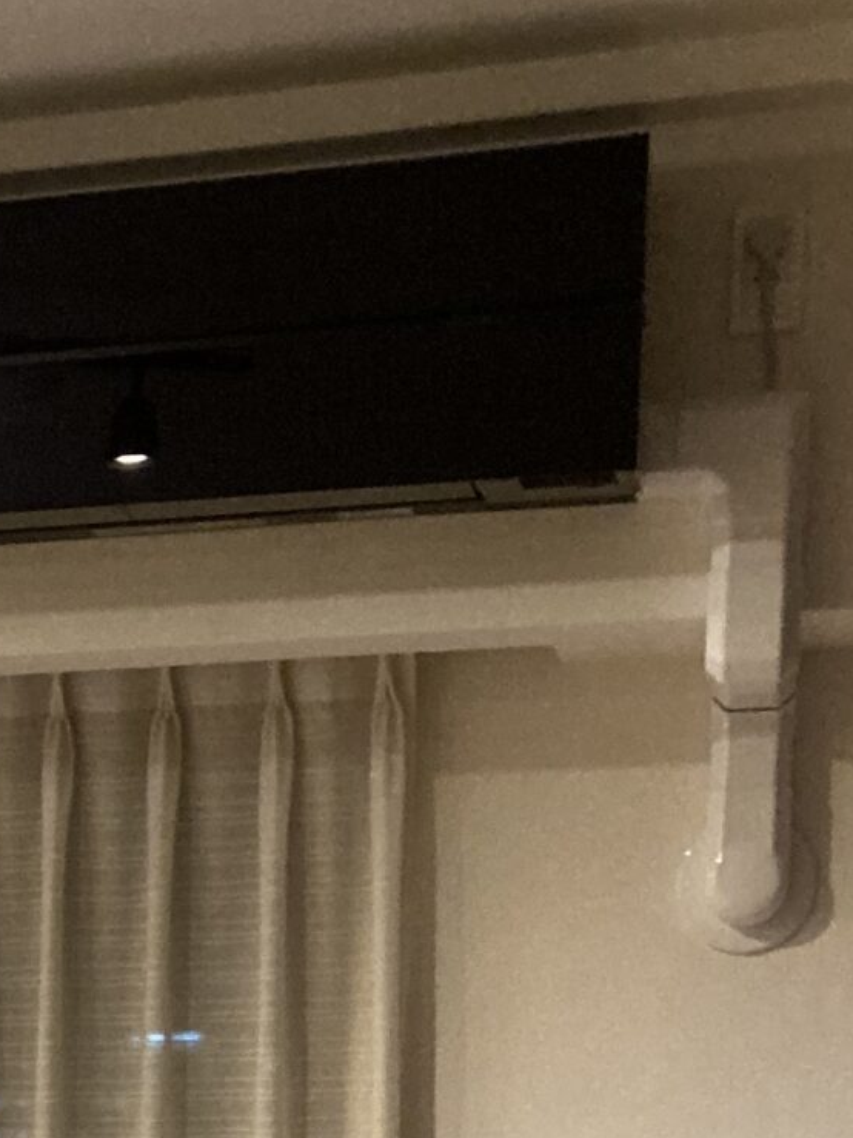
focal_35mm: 97
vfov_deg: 18.6
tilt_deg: -7.4
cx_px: -490
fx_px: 3188
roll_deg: -0.2
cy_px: 1546
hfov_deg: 14.1
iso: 320
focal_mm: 3.99
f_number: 1.8
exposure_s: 1/30
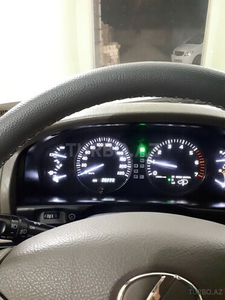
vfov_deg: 65.3
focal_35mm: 27
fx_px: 234
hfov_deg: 51.4
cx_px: 112
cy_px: 150
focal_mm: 3.6
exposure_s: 1/17
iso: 1250
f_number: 1.9
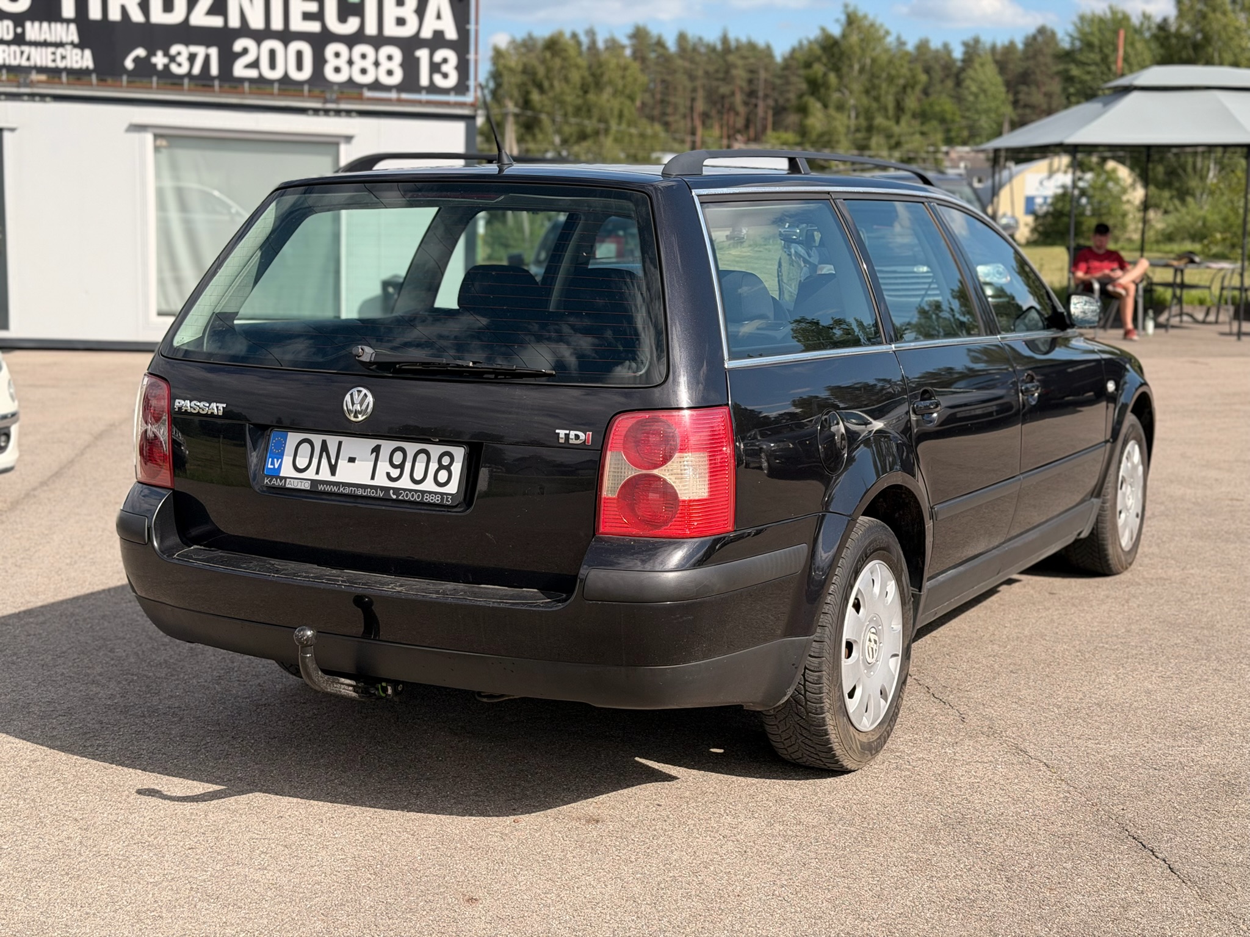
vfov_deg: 30.3
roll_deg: -1.8
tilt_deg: -8.7
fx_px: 1733
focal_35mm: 48
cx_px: 625
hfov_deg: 39.7
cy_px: 468
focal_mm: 6.76
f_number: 1.78
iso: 80
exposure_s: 1/3534
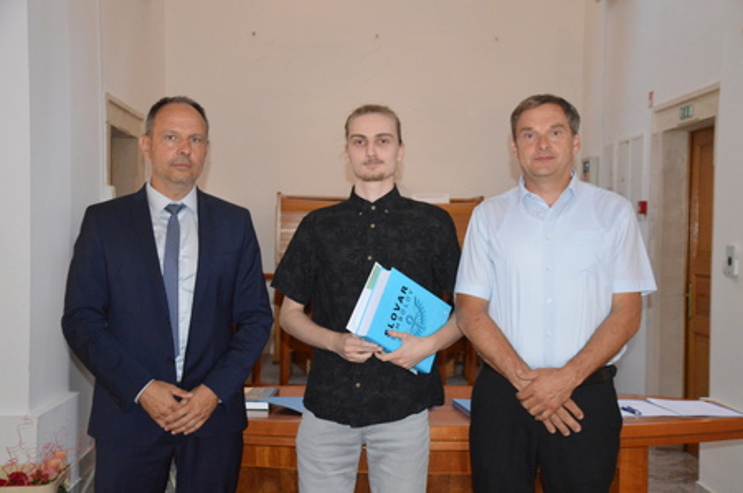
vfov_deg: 26.4
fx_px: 1051
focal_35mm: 51
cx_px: 372
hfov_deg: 38.9
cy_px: 246
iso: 2800
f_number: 4.2
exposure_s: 1/60
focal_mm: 34
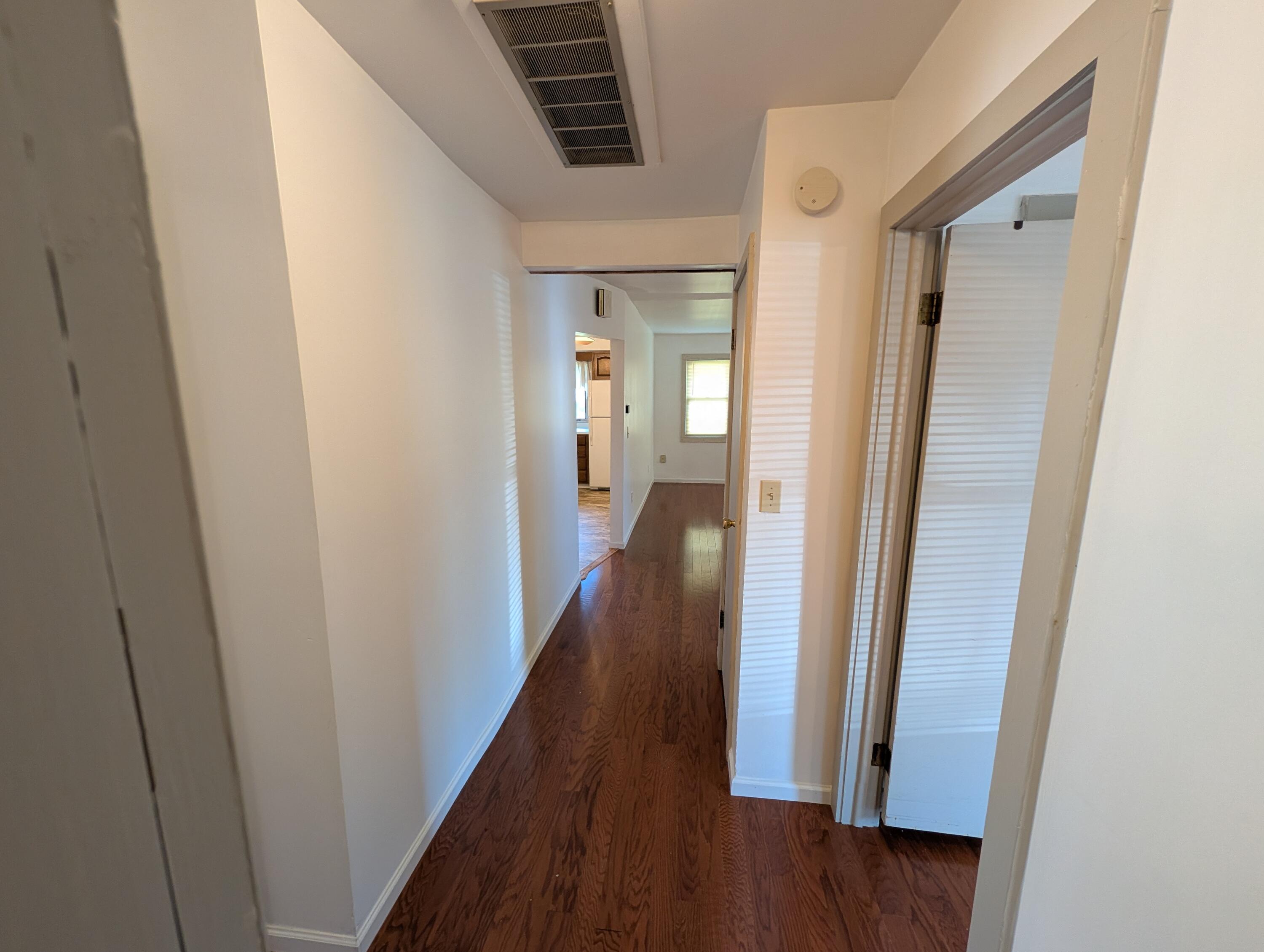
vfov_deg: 94.6
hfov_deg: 110.5
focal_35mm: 12
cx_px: 632
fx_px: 439
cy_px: 476
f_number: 1.7
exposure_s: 1/60
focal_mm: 2.02
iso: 159
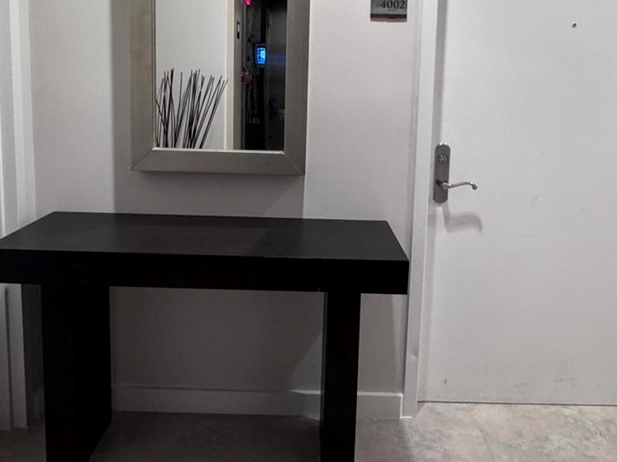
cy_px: 150
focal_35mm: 32
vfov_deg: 43.5
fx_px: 570
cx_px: 308
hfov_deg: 56.8
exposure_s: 1/60
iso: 250
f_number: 2.2
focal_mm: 2.22
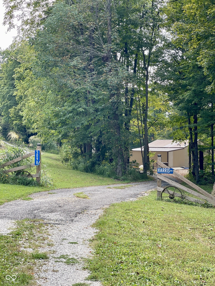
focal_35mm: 64
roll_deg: -0.5
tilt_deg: +0.9
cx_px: 108
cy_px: 143
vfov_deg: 30.3
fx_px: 530
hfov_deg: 22.9
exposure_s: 1/123
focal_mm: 7.5
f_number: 2.2
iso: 20
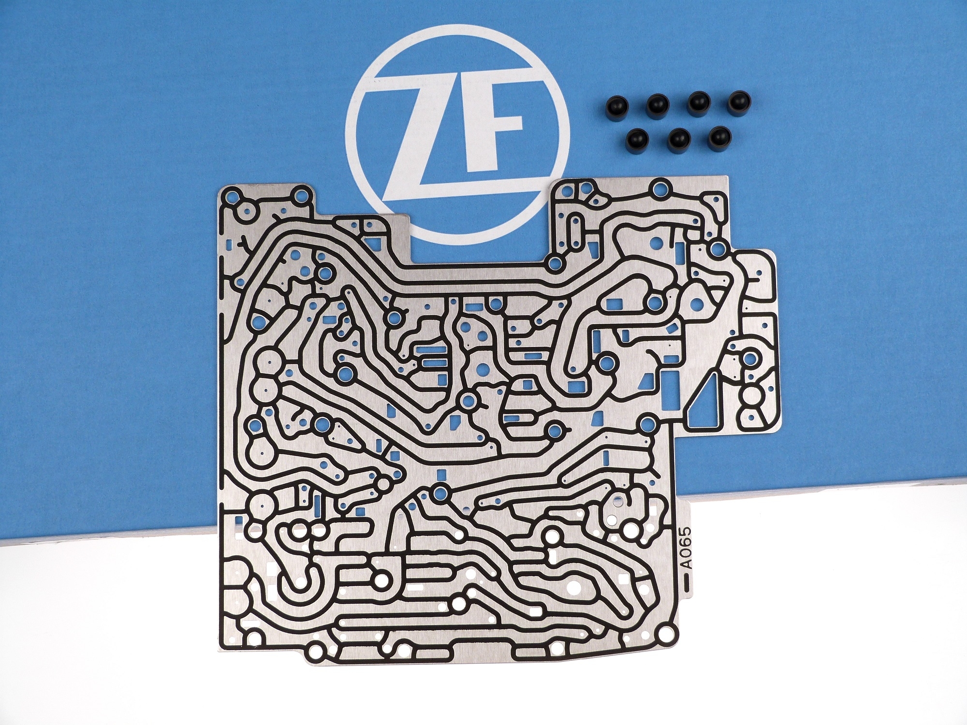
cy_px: 362
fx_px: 1788
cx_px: 484
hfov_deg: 30.3
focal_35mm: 64
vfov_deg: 22.9
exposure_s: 1/100
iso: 100
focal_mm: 11.6
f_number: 3.3
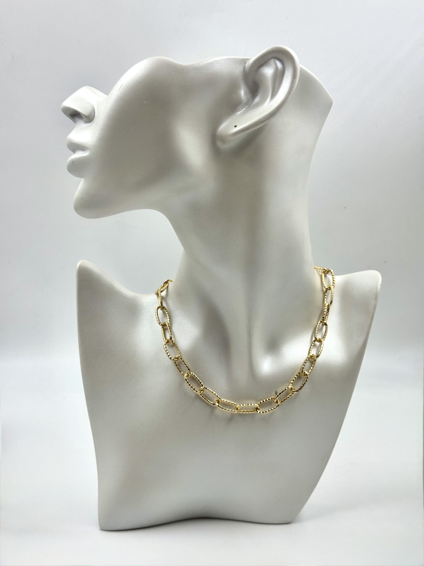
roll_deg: +1.1
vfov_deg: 39.7
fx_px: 784
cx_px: 212
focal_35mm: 48
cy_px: 283
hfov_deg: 30.3
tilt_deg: -11.9
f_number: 1.78
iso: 64
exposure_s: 1/980
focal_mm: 6.76
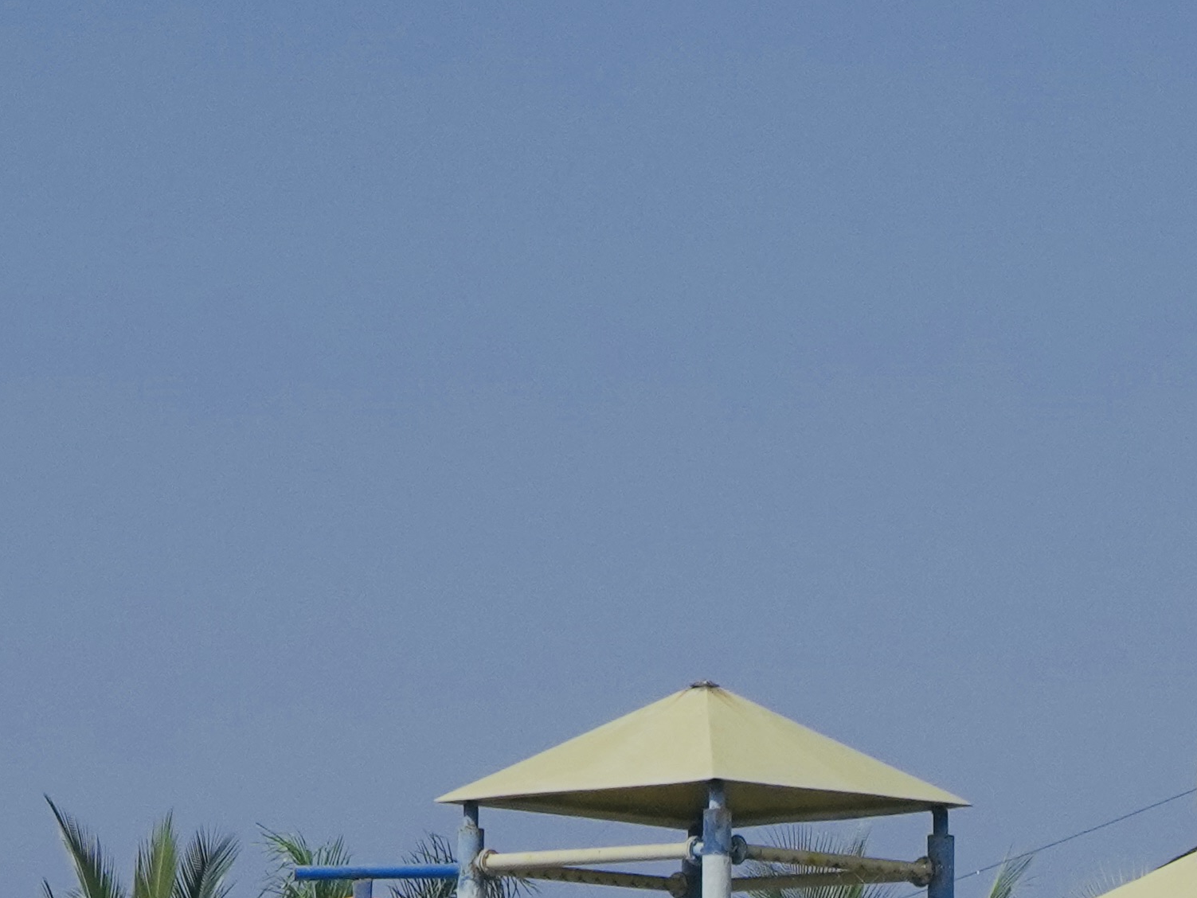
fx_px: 5773
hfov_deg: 11.7
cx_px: 1301
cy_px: 1462
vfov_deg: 8.6
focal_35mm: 167
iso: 800
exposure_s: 1/4000
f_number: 8
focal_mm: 29
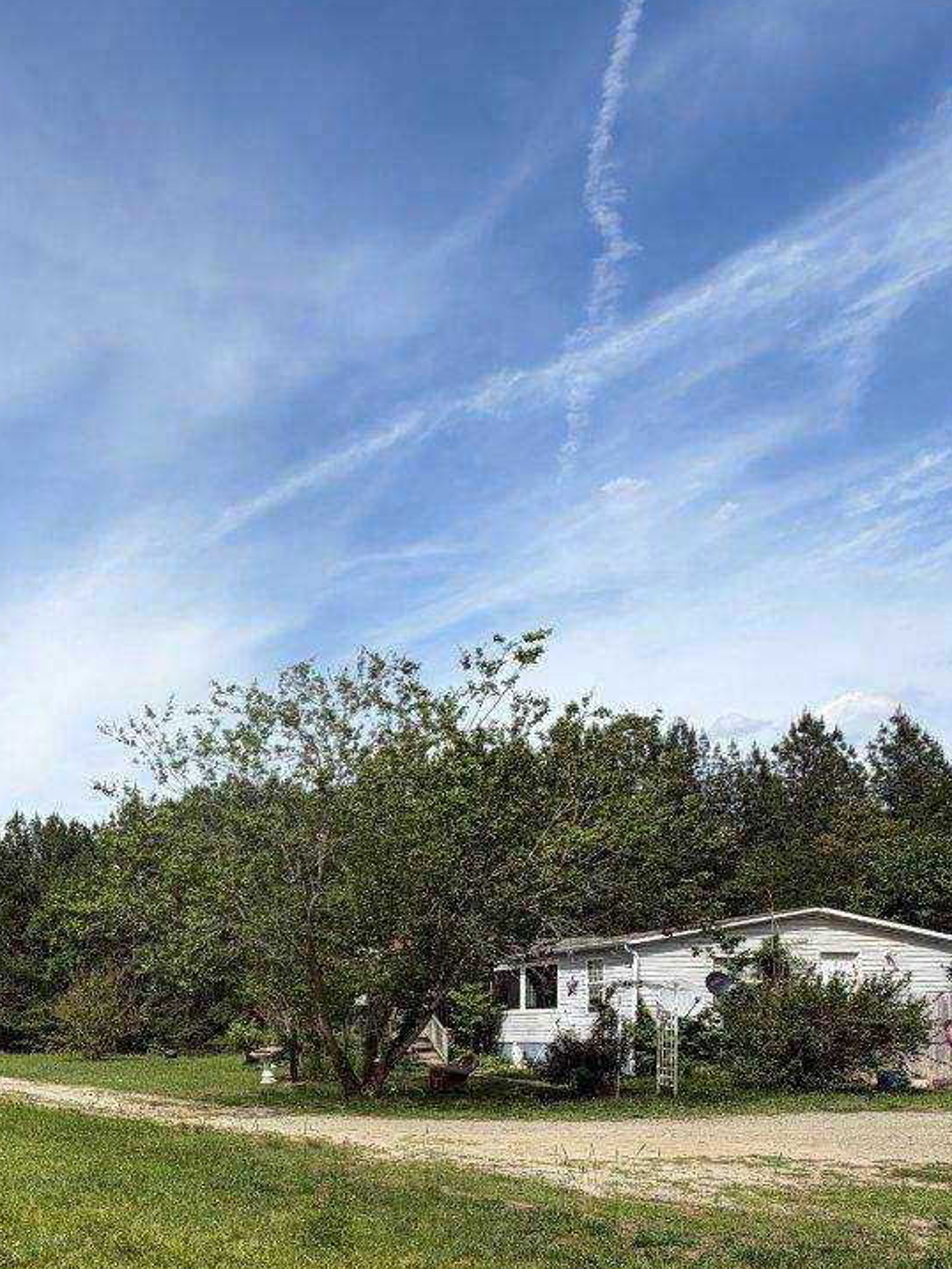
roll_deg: -1.7
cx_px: 11
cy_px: 1012
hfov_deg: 41.1
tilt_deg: +0.7
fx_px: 1100
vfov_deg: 55.8
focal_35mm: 30
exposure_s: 1/876
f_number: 2.2
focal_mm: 2.22
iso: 20
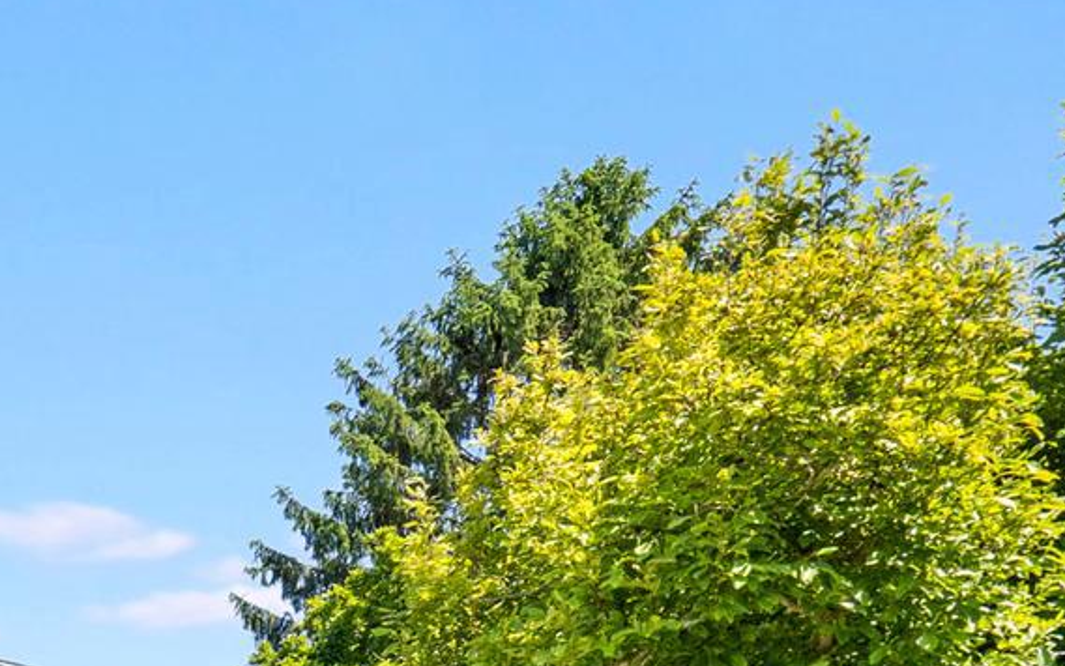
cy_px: 1225
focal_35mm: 66
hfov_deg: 21.2
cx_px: -839
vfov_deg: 16.3
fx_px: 1916
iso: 640
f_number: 8
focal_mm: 18
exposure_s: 1/640
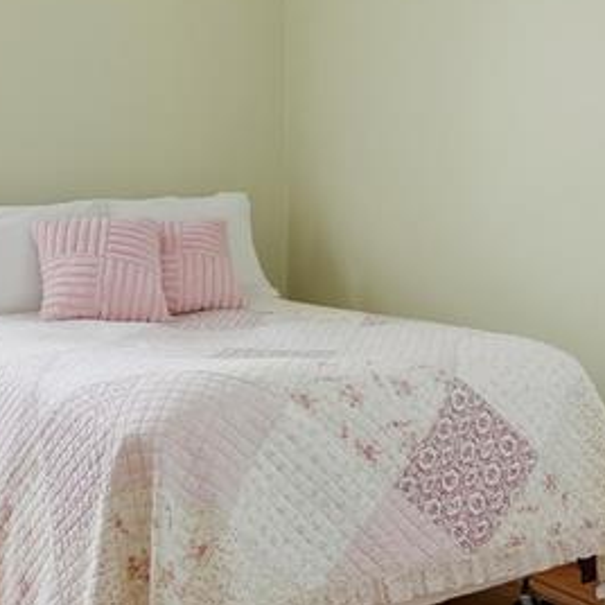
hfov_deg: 32.7
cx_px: 255
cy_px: 196
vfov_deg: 32.5
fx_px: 1028
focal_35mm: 52
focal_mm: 16
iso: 250
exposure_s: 1/250
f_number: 8
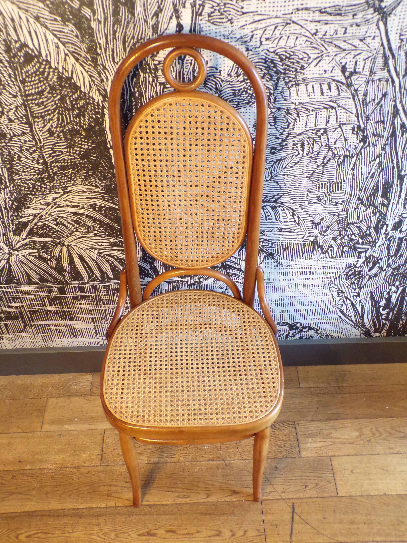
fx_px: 502
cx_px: 204
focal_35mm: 32
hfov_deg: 44.2
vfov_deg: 56.8
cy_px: 272
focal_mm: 5.8
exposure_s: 1/17
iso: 400
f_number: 3.2
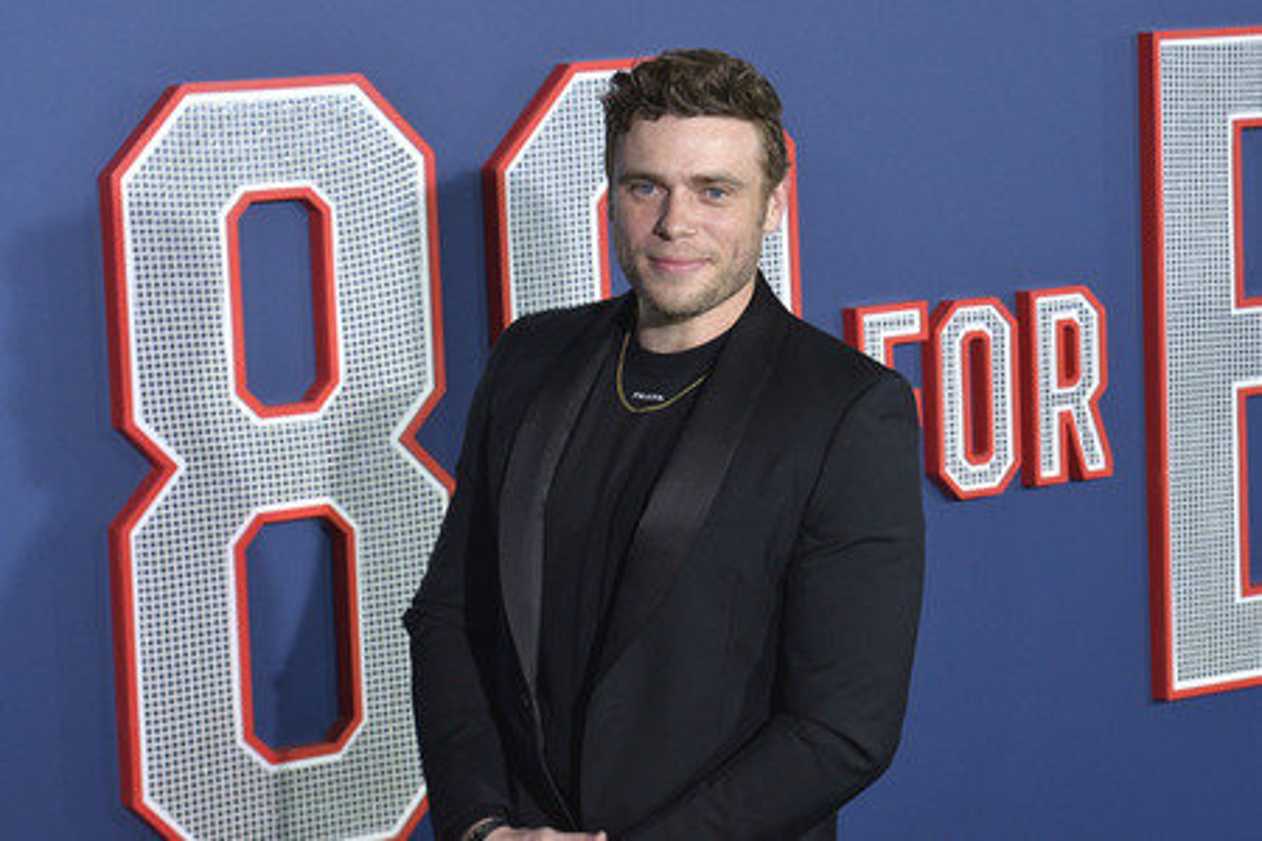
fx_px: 3435
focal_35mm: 98
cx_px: 631
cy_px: 420
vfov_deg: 14.0
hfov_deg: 20.8
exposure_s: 1/320
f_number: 6.3
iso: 2000
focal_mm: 98
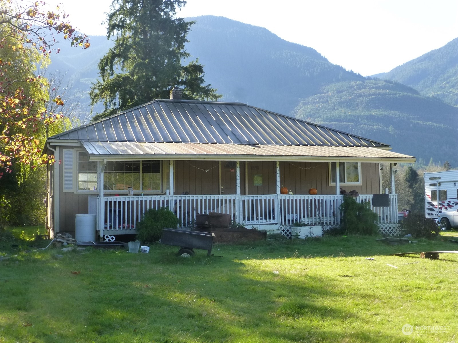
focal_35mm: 51
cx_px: 229
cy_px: 172
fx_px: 675
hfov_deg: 37.5
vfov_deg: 28.6
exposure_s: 1/250
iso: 200
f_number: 4.4
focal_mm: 9
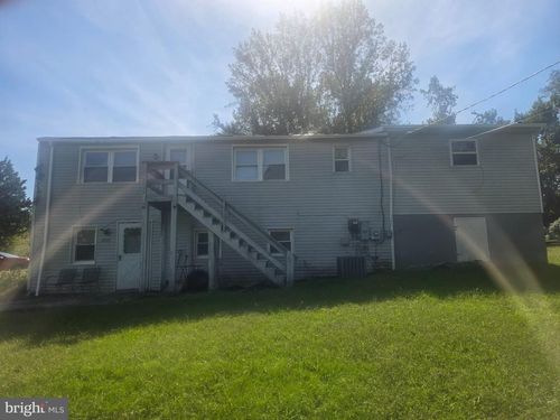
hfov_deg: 73.9
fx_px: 372
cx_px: 280
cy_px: 210
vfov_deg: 58.9
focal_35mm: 23
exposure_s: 1/2450
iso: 25
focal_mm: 5.4
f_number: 1.8
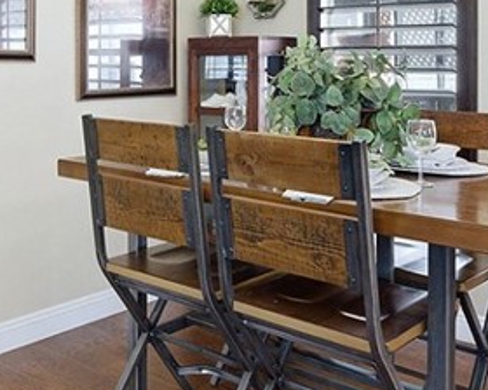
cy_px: 61
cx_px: 146
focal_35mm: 48
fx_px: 693
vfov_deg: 30.4
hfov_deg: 38.2
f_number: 5
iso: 1000
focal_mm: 14
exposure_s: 1/640
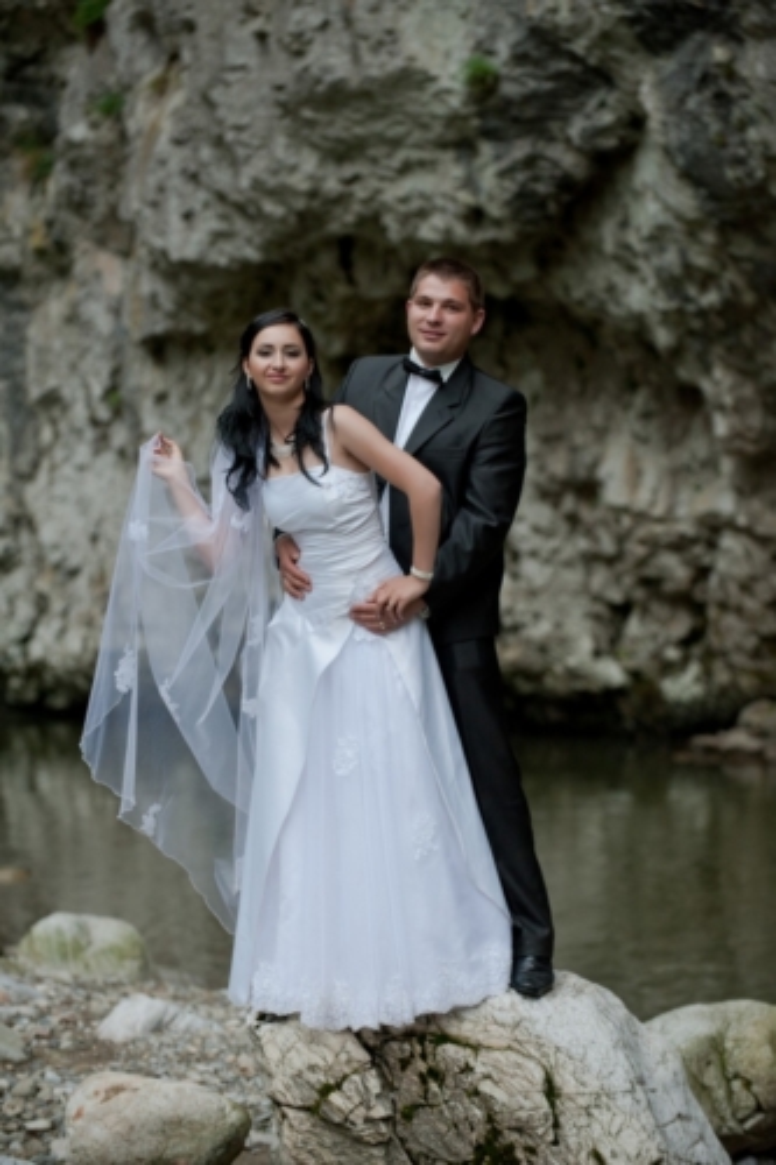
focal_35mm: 135
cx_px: 388
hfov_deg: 10.2
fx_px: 4368
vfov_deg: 15.2
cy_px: 582
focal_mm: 135
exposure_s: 1/160
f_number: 4
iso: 800
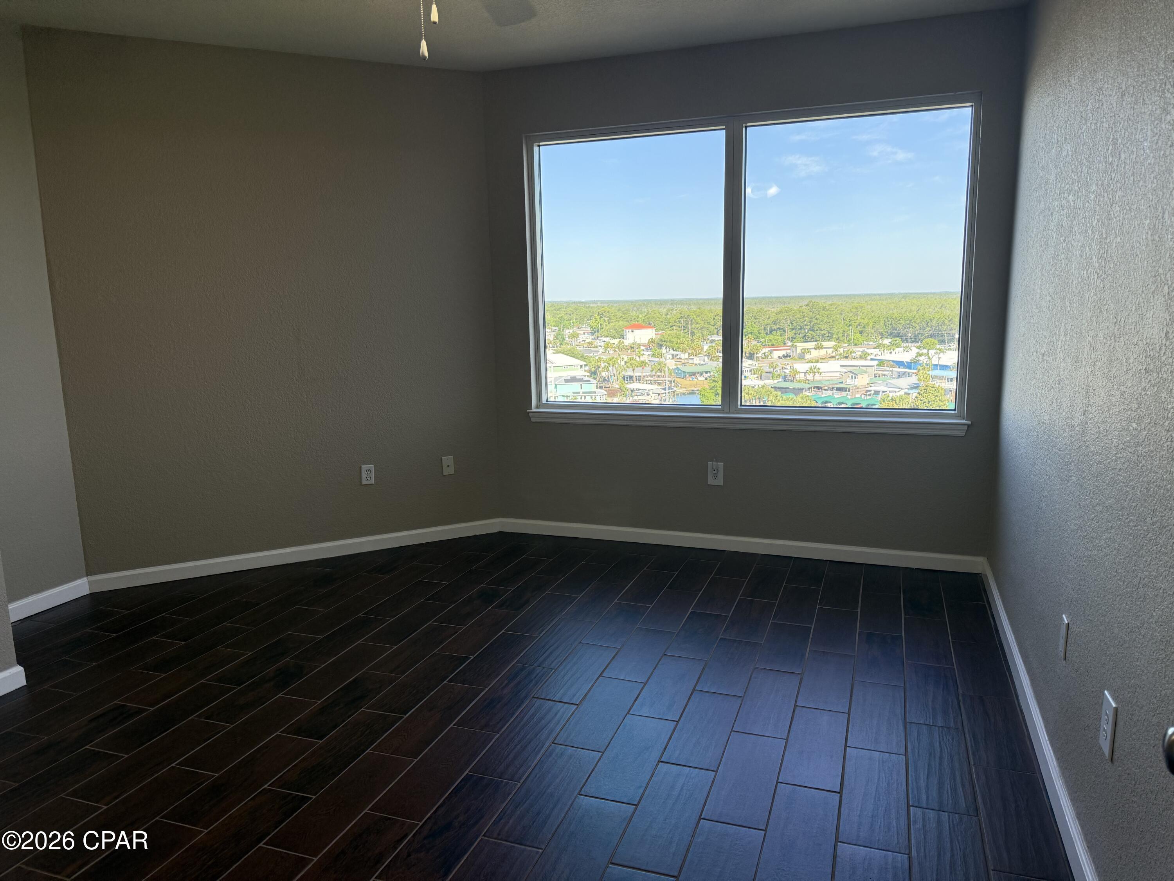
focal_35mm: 24
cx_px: 587
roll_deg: +1.5
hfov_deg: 71.6
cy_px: 440
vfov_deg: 56.8
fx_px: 814
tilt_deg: -9.8
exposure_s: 1/240
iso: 125
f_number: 1.78
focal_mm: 6.76
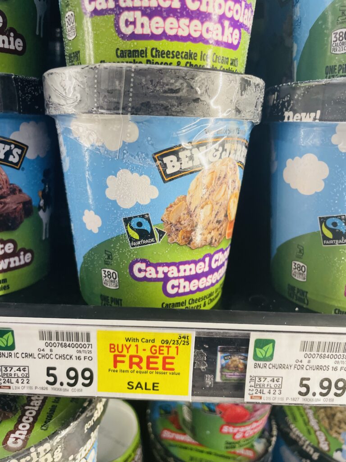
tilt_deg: -13.8
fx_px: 347
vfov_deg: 67.3
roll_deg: +0.5
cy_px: 231
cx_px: 173
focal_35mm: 26
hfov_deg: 53.1
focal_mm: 4.2
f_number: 1.6
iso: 80
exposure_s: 1/120
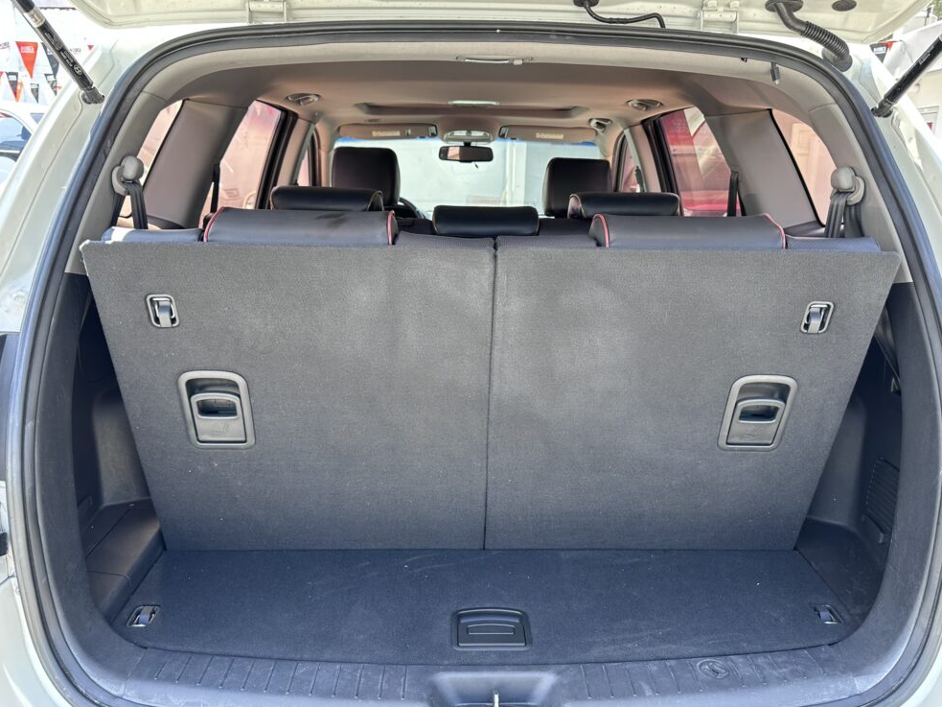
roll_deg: -1.1
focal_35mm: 25
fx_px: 680
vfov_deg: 54.9
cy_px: 357
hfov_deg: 69.4
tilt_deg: -15.4
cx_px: 478
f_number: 1.78
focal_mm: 6.86
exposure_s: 1/172
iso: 100
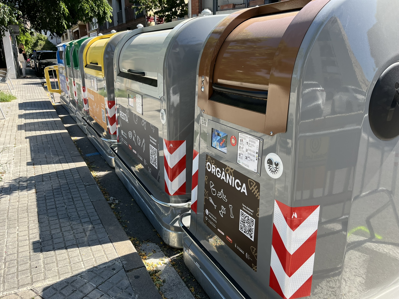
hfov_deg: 67.3
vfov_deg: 53.1
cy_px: 150
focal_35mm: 26
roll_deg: +1.5
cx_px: 200
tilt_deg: -17.0
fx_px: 300
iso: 50
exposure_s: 1/891
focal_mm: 5.1
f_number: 1.6
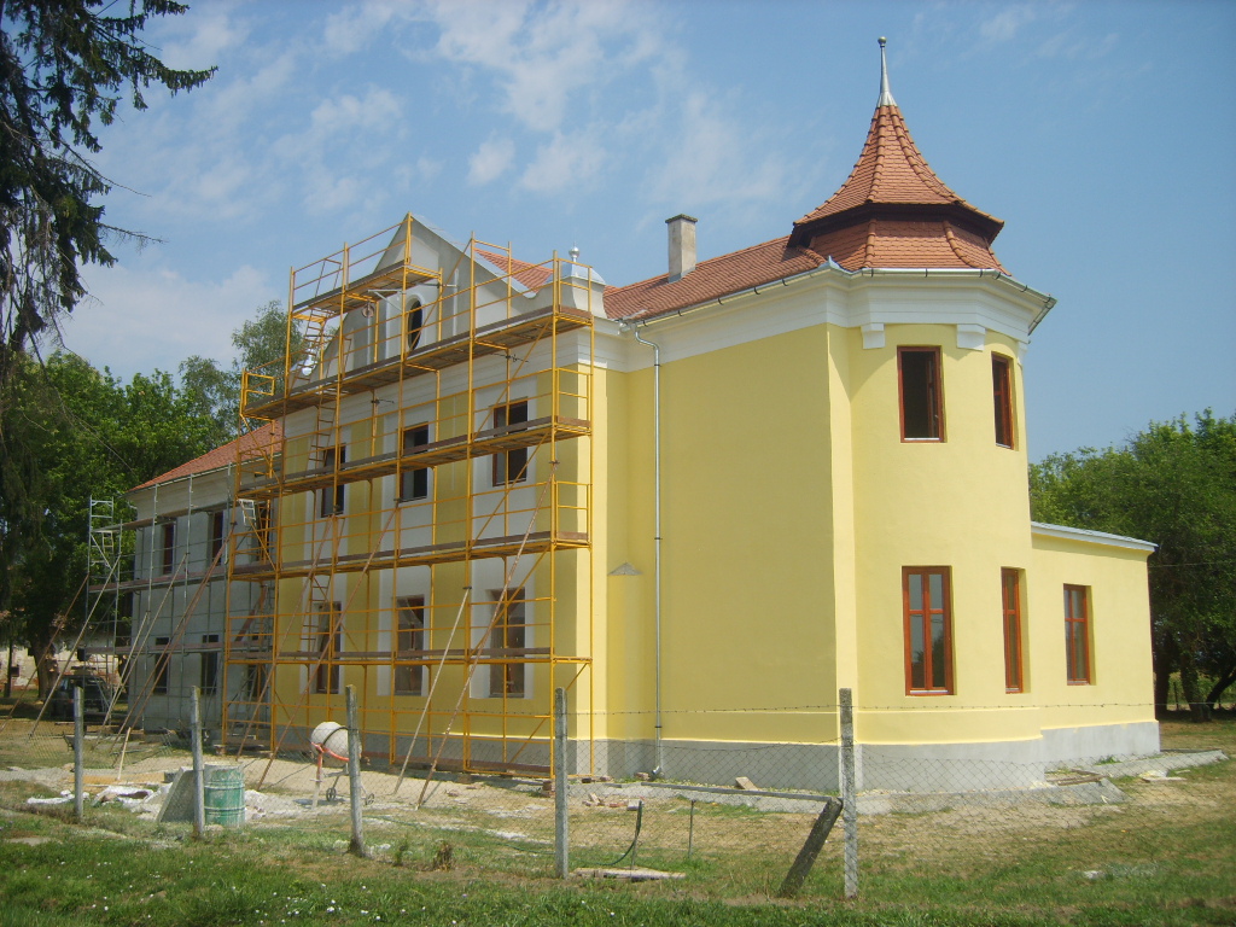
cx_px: 618
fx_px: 1250
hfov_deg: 52.6
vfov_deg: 40.7
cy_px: 464
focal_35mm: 35
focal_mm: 7.4
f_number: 7.1
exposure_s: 1/350
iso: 50
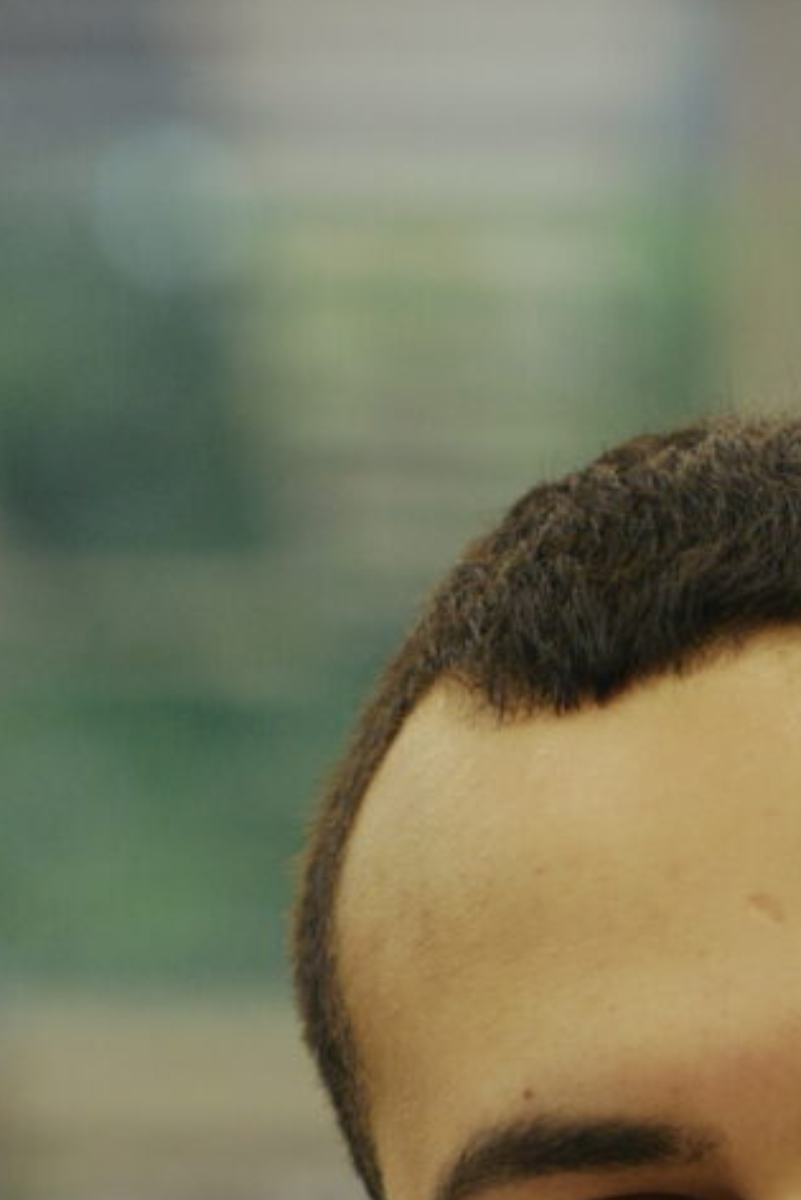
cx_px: 835
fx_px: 15373
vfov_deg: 4.4
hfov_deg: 3.0
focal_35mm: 461
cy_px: 2219
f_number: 3.2
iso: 640
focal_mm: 85
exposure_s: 1/250
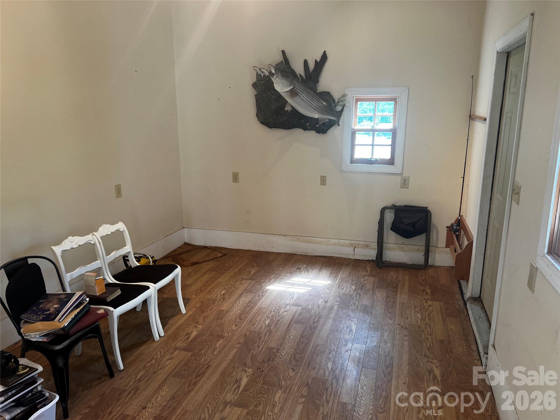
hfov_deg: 67.3
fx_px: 421
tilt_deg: -12.5
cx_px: 280
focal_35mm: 26
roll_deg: +1.1
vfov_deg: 53.1
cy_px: 210
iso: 100
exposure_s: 1/120
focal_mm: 5.7
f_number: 1.5
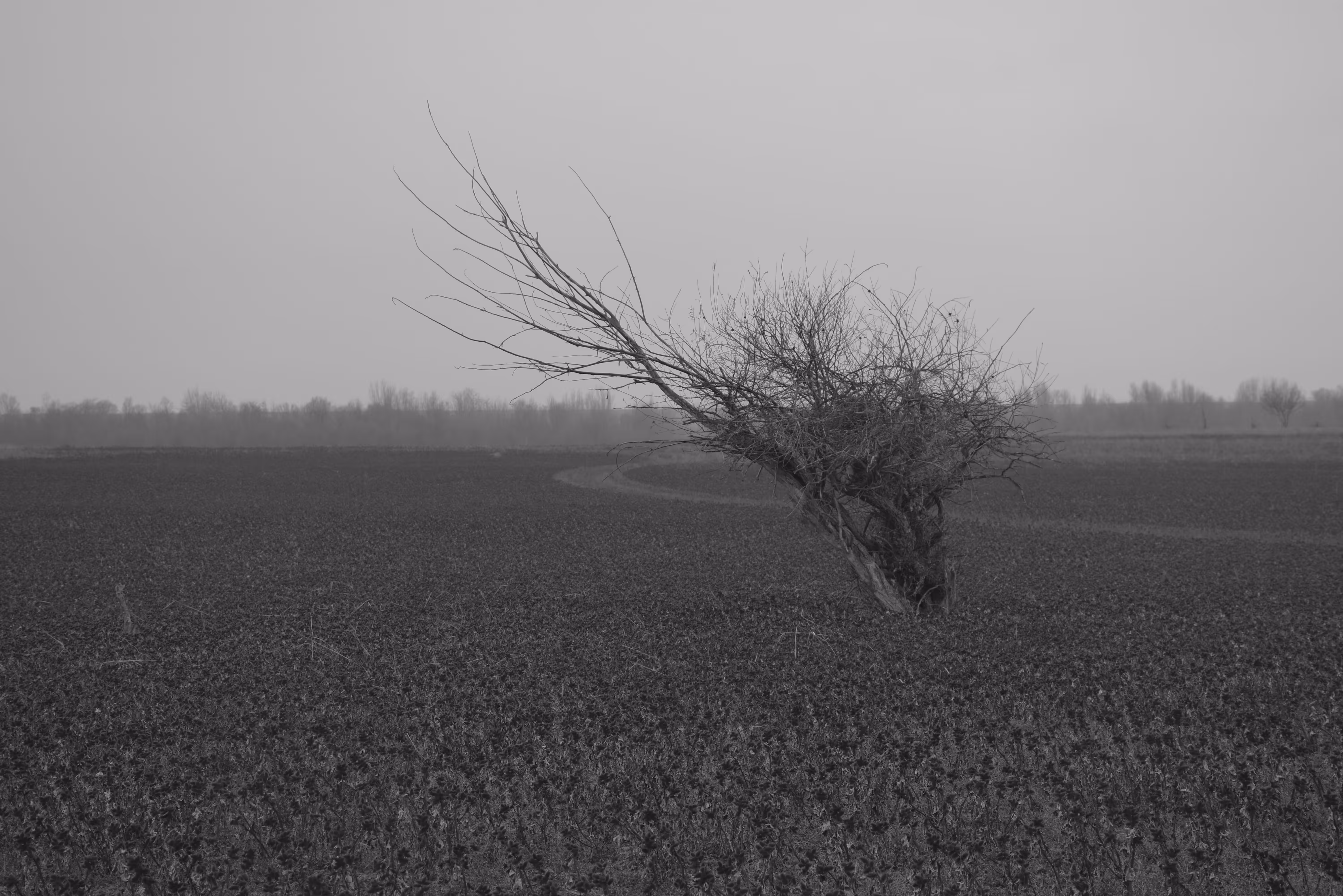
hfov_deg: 29.9
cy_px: 448
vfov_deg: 20.2
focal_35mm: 68
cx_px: 672
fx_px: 2518
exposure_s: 1/160
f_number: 7.1
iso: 200
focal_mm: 45
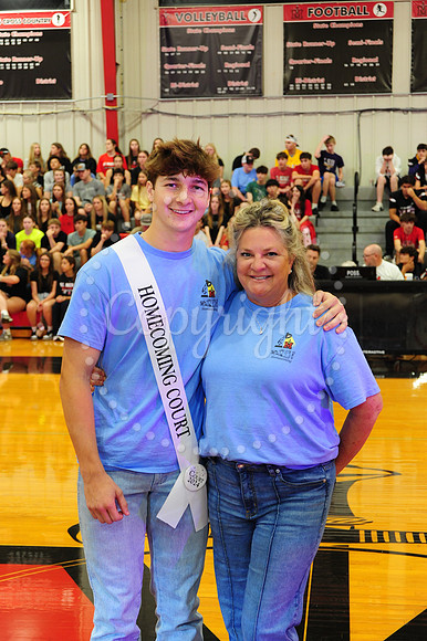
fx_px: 1336
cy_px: 320
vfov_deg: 27.0
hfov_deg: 18.2
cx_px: 214
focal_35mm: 75
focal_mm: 75
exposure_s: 1/60
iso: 2000
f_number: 6.3
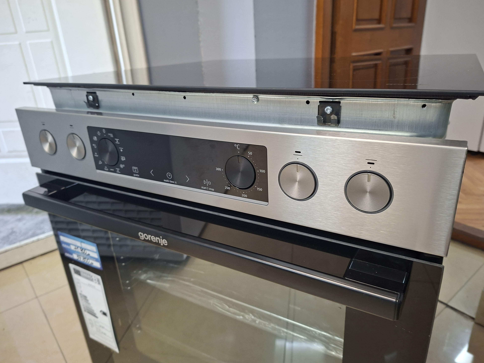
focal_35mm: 24
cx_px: 242
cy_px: 179
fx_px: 336
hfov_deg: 71.6
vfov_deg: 56.8
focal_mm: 5.54
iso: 320
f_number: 1.8
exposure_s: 1/50
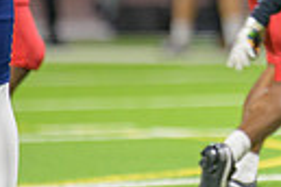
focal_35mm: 1353
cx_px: 412
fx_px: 10560
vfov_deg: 1.0
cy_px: -14
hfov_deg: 1.5
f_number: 2.8
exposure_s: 1/250
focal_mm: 300
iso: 1250
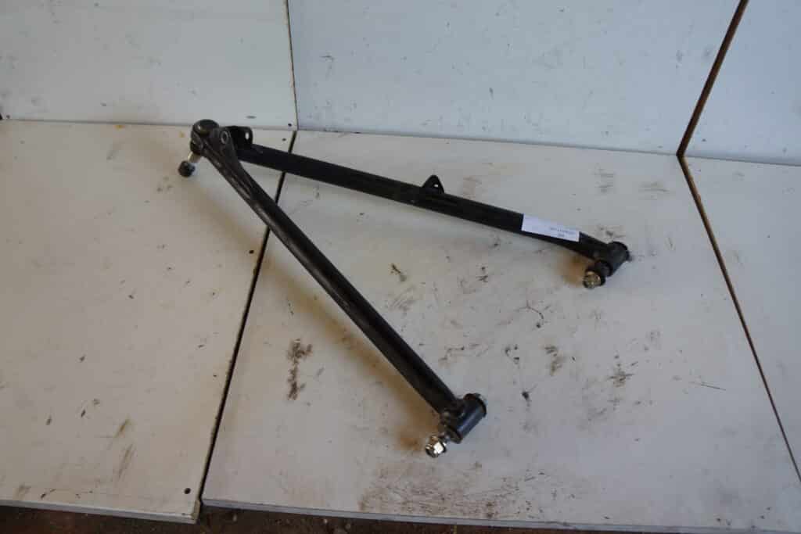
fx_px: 601
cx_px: 400
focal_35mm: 27
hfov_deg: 67.4
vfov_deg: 47.9
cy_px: 267
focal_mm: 18
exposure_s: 1/60
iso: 200
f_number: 4
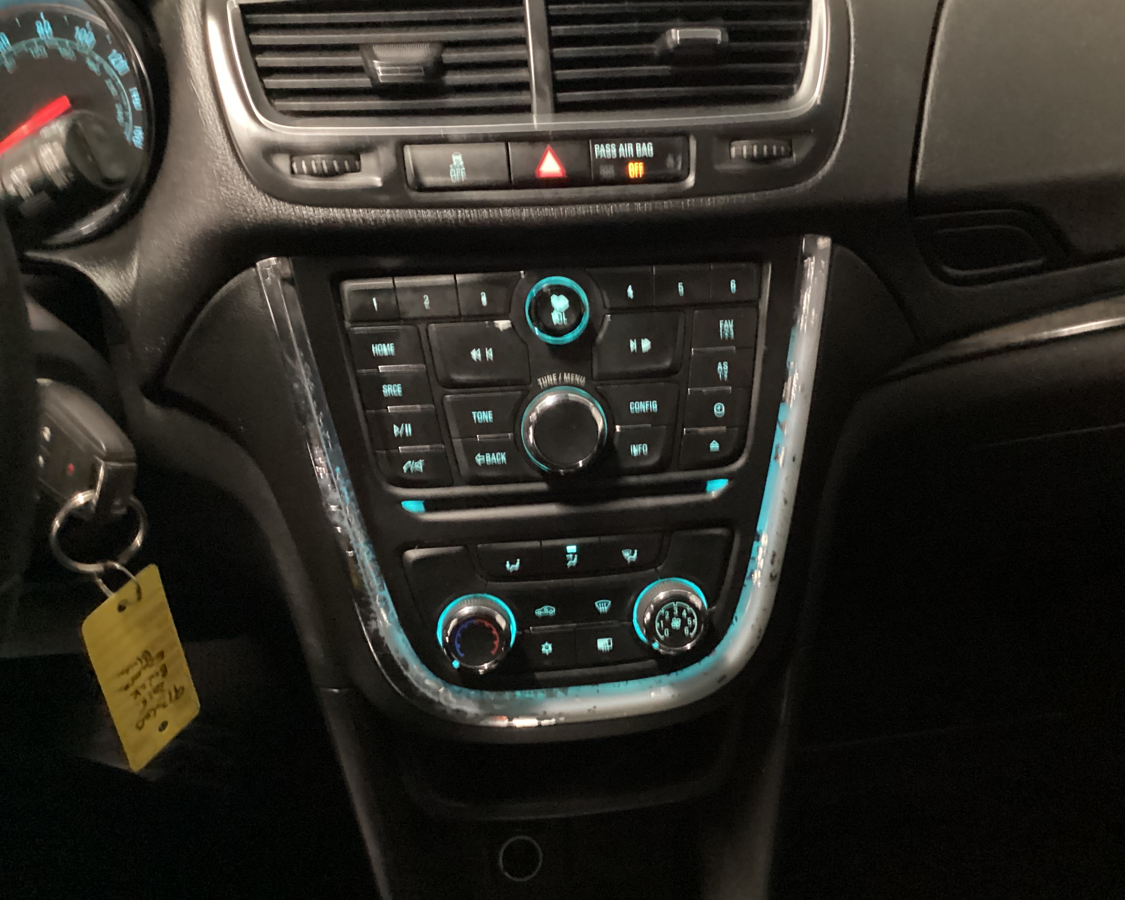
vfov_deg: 44.5
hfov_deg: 54.1
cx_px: 613
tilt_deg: -35.7
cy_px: 444
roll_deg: -1.4
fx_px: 1099
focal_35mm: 33
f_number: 2.4
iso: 800
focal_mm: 3.3
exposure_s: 1/15
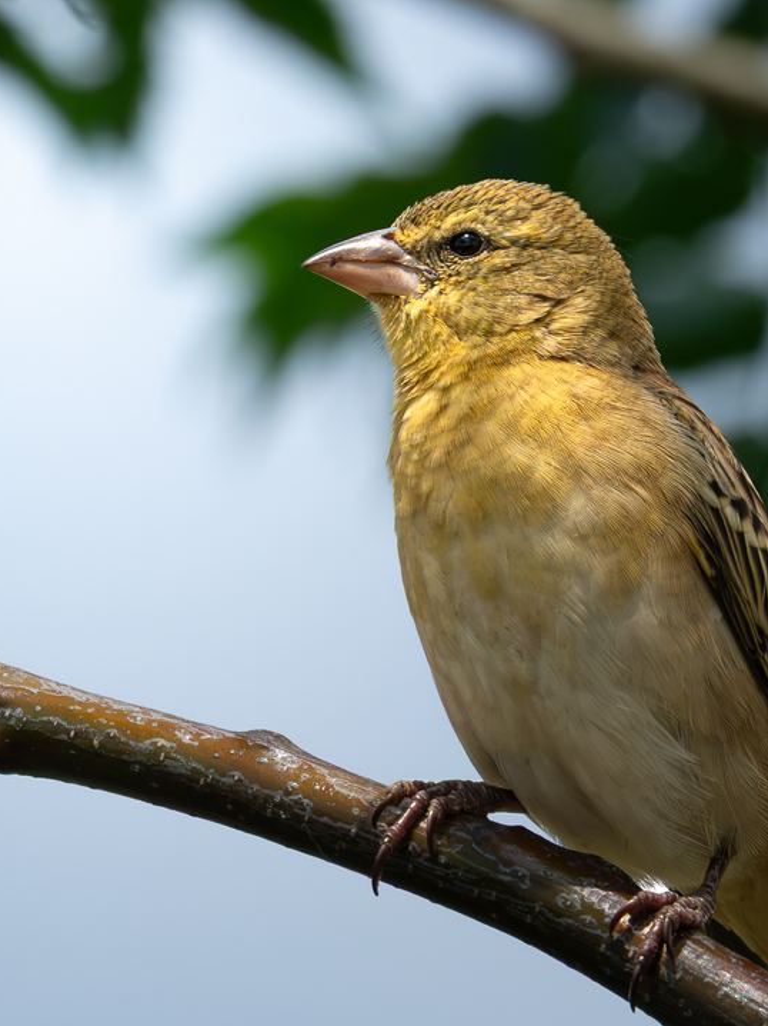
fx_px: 44606
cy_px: 540
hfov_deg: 1.0
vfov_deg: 1.3
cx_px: 532
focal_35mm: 1507
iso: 400
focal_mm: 400
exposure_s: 1/1000
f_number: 10
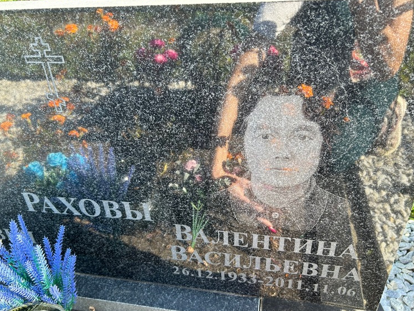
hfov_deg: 63.4
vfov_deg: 49.7
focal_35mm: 28
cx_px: 203
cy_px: 162
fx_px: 335
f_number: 1.5
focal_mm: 5.7
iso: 50
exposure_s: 1/258
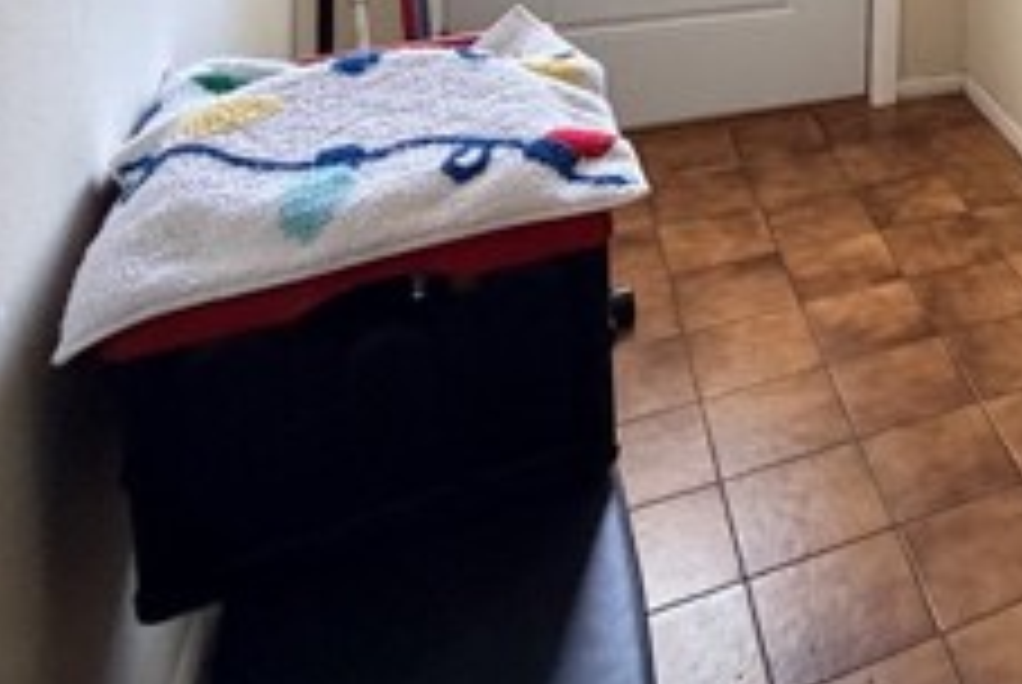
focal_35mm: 41
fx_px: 1165
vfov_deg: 27.4
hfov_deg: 36.7
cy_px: -202
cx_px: 1220
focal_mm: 2.22
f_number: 2.2
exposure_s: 1/60
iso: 400
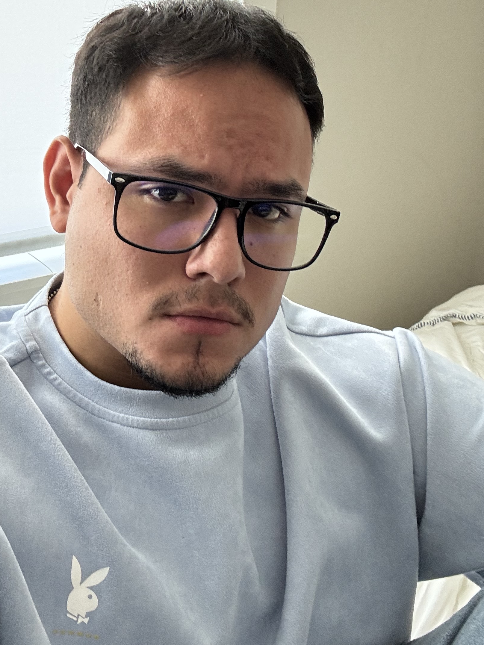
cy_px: 258
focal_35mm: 43
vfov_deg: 43.6
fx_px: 801
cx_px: 162
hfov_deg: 33.3
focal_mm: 2.69
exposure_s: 1/60
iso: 160
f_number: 1.9
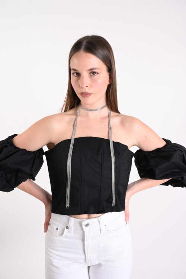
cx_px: 93
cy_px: 140
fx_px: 260
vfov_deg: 56.5
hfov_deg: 39.4
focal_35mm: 34
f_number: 9
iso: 125
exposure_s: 1/125
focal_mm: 33.5
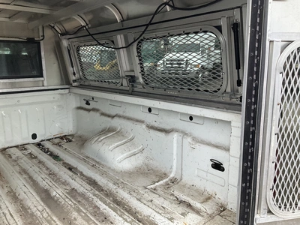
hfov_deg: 61.7
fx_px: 251
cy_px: 112
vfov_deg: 48.2
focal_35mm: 29
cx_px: 150
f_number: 1.8
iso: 25
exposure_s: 1/375
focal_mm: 3
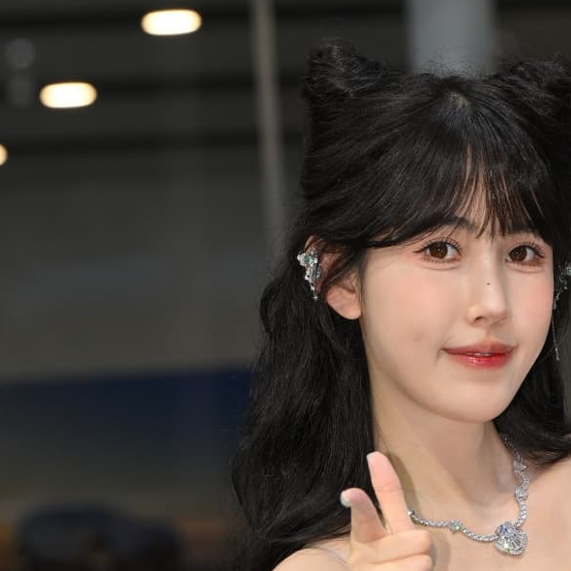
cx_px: 483
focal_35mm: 311
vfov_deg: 5.6
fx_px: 5804
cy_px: 738
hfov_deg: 5.6
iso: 400
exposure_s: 1/250
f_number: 5.6
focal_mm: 120
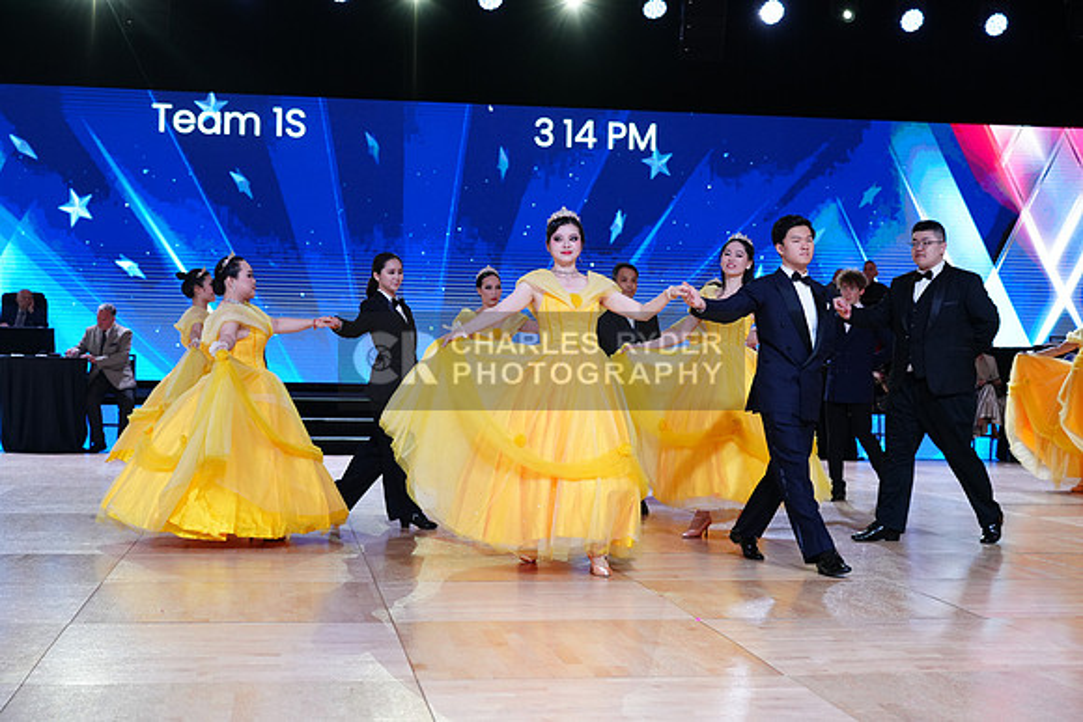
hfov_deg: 37.5
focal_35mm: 53
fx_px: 1595
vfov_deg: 25.5
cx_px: 542
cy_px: 361
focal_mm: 53
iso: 1600
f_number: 4
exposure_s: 1/500
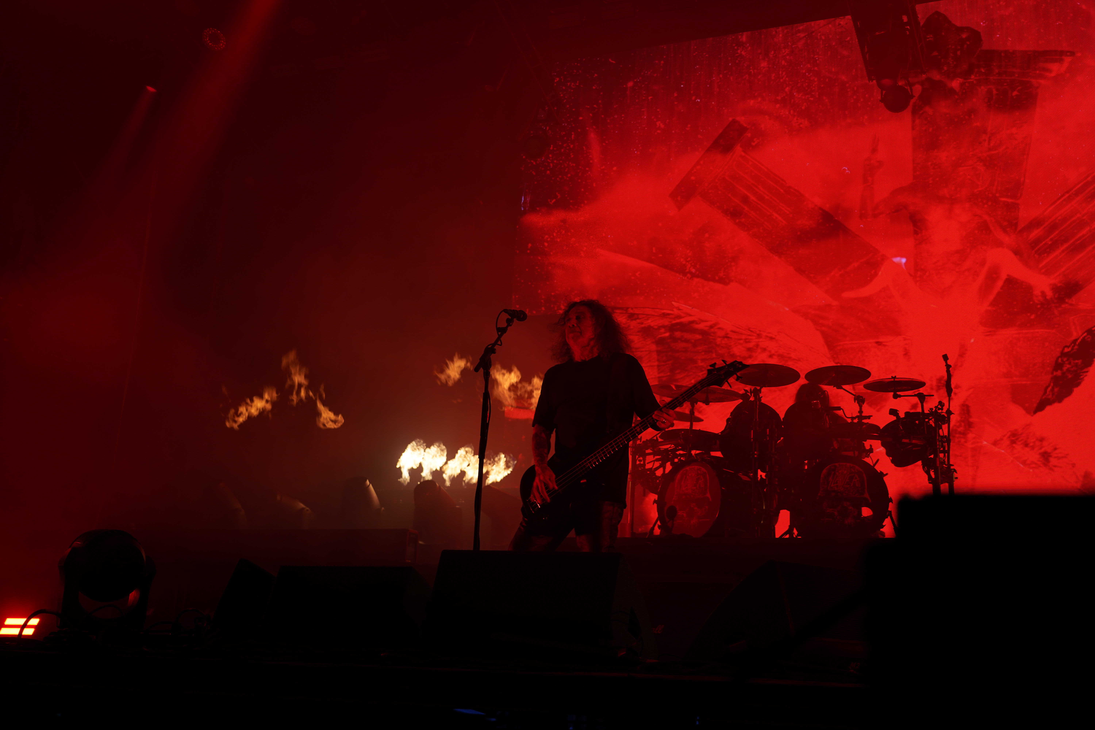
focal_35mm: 42
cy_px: 365
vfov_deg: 31.9
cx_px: 548
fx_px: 1277
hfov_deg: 46.4
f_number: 4
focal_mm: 42
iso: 100
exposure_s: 1/50
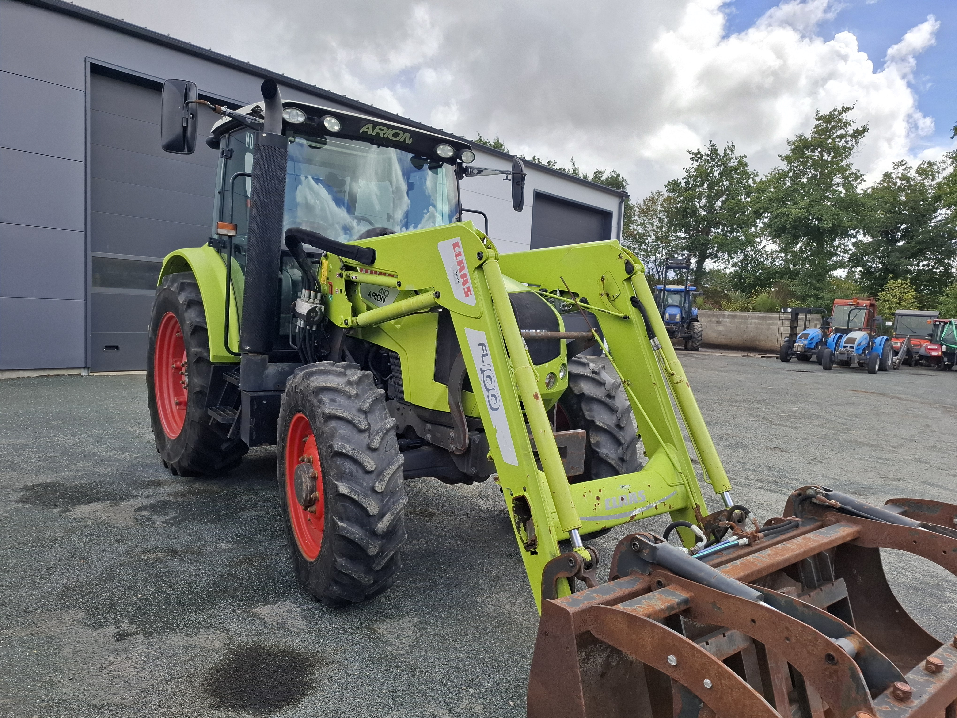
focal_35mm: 23
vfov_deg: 58.9
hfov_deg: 73.9
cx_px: 478
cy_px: 359
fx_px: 636
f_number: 1.8
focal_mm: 5.54
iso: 50
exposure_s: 1/1383
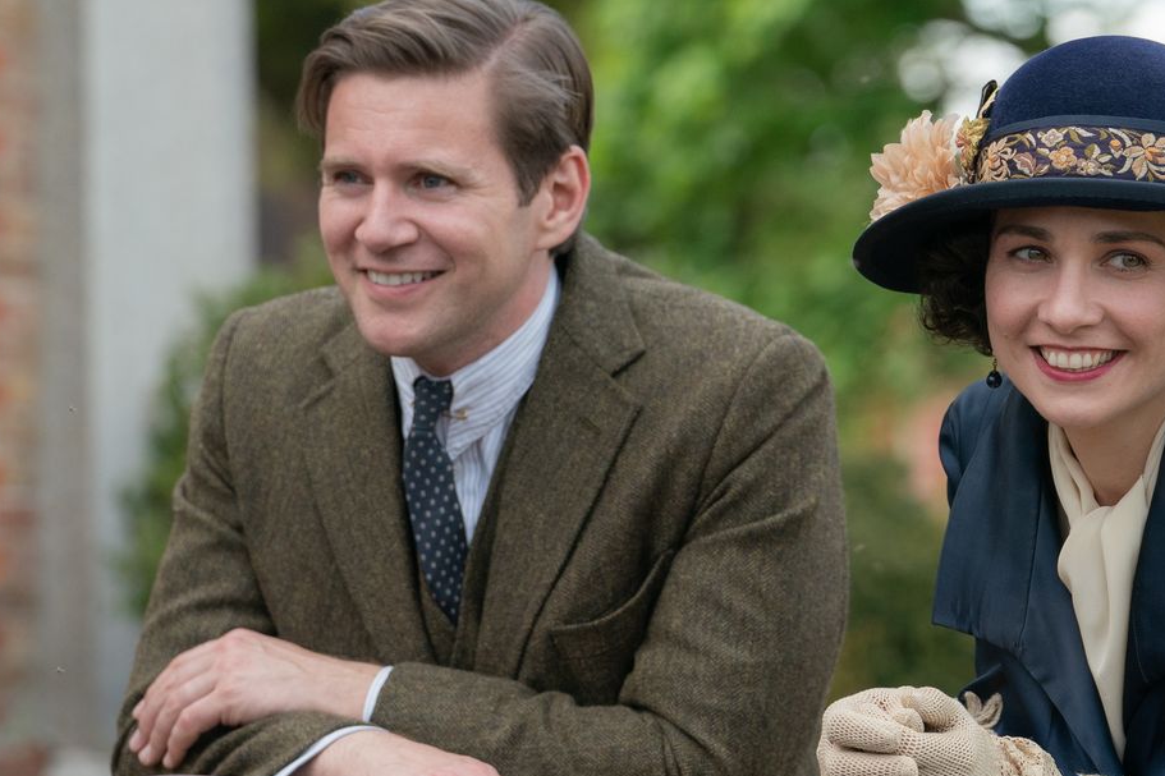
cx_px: 804
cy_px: 481
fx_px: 6503
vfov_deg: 6.8
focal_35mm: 201
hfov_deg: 10.2
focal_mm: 143
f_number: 5
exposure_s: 1/640
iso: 1000
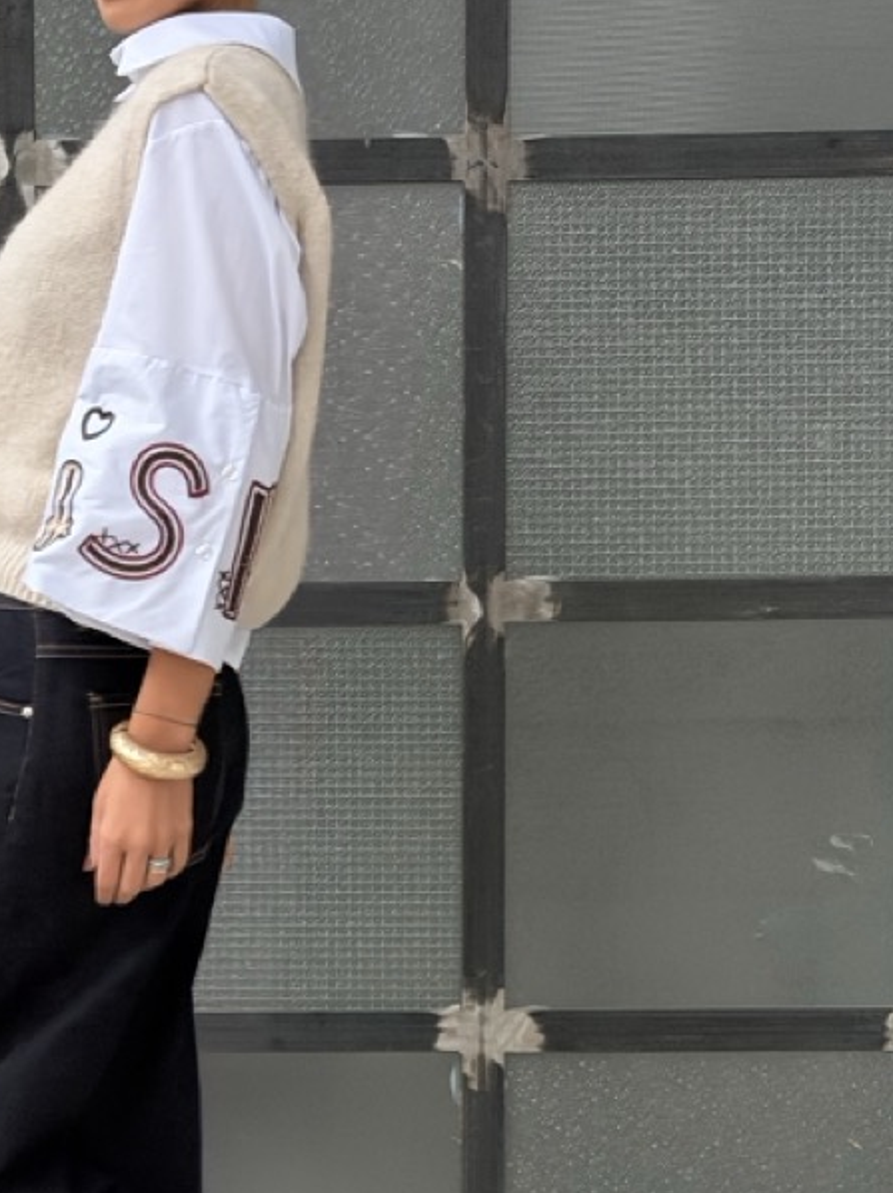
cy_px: 883
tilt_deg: -5.6
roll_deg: +0.4
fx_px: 3547
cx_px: 242
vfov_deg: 19.0
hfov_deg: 14.3
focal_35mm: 103
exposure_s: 1/40
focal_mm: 6.76
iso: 500
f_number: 1.78
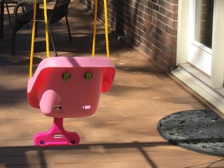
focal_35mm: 87
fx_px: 563
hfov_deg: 22.2
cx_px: 47
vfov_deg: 16.3
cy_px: -32
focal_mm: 4.15
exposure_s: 1/1464
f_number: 2.2
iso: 32
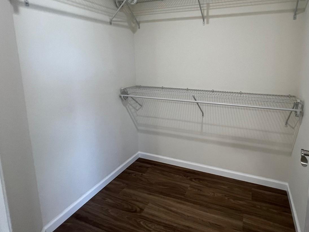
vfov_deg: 67.6
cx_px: 190
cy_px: 87
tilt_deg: -11.0
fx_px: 170
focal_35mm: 19
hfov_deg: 83.3
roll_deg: +0.0
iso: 125
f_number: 1.8
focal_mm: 1.57
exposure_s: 1/102
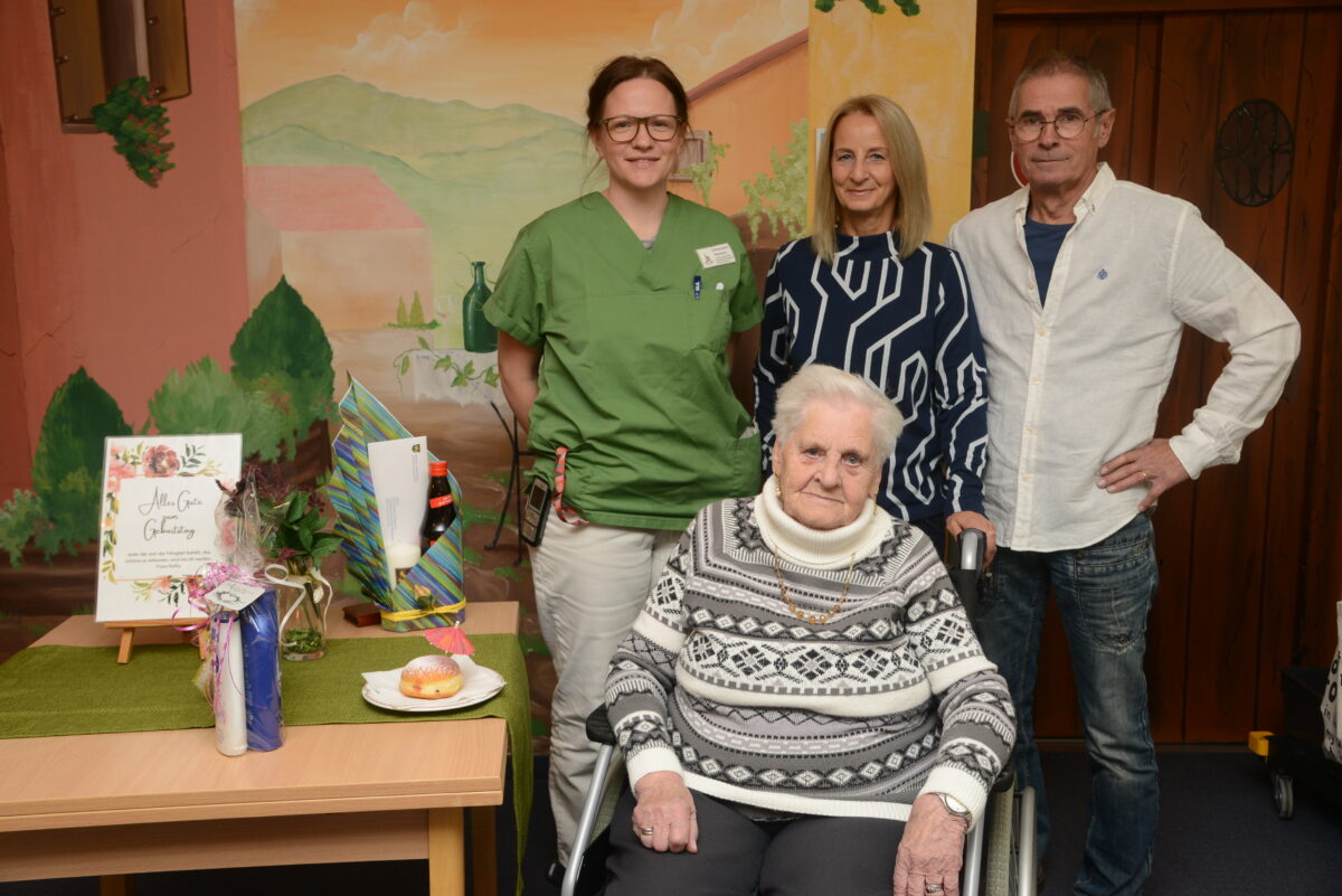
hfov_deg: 58.7
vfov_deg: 41.1
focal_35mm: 32
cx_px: 671
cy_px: 448
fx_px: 1193
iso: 1000
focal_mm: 32
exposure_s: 1/60
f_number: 8
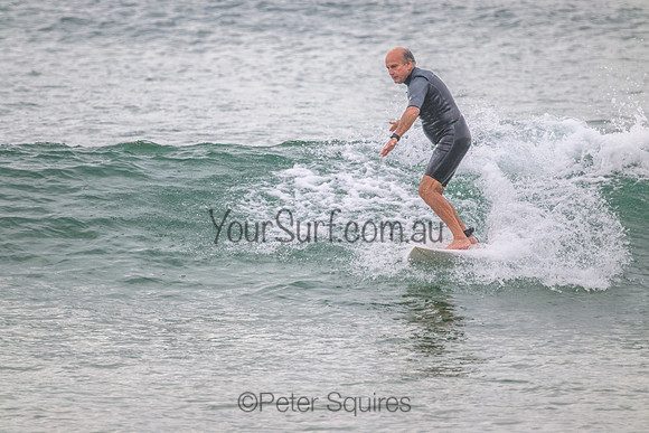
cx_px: 324
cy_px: 216
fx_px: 14425
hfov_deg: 2.6
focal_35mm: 800
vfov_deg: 1.7
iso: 1600
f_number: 11
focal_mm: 800
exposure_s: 1/2000
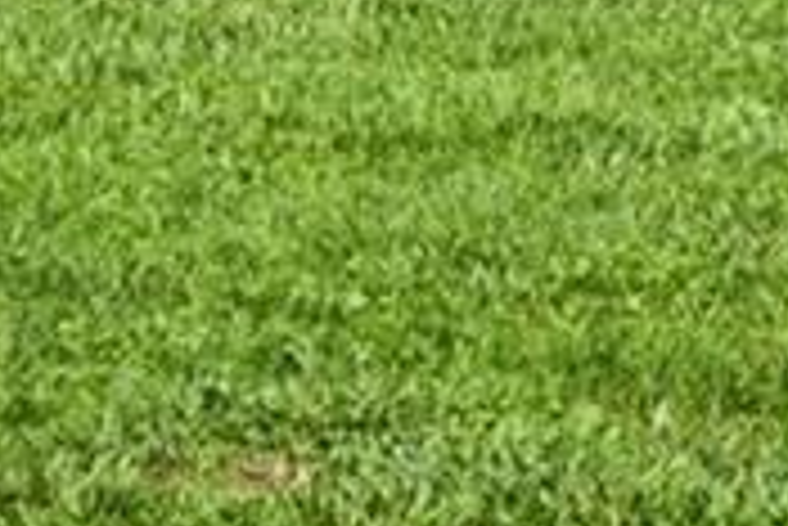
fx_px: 9617
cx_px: 1427
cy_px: -901
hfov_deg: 4.6
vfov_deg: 3.1
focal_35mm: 439
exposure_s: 1/500
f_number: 11
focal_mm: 75
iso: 1250
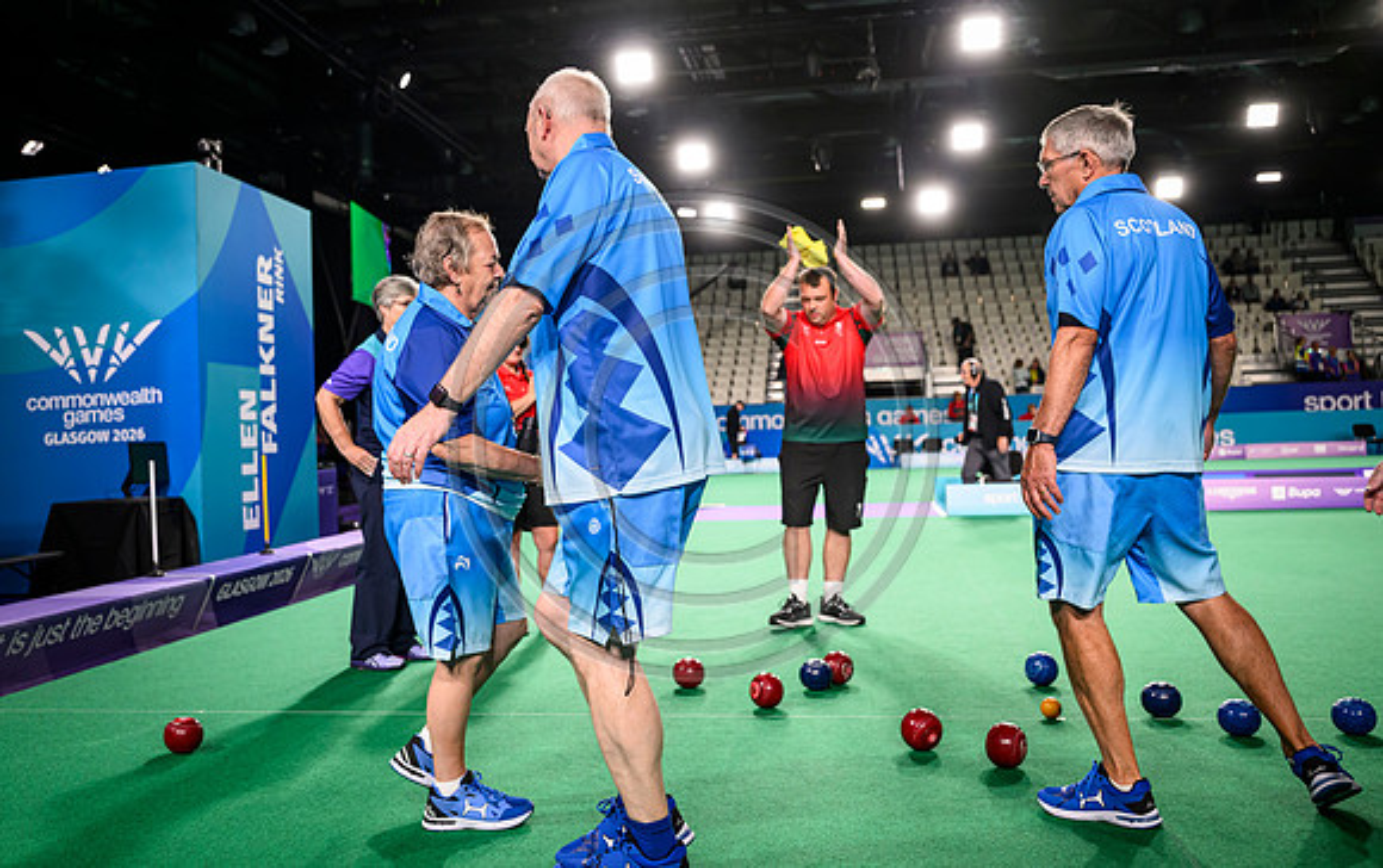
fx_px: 1390
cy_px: 330
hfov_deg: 52.7
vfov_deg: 34.5
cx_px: 576
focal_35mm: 37
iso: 1250
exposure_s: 1/1000
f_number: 3.2
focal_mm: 31
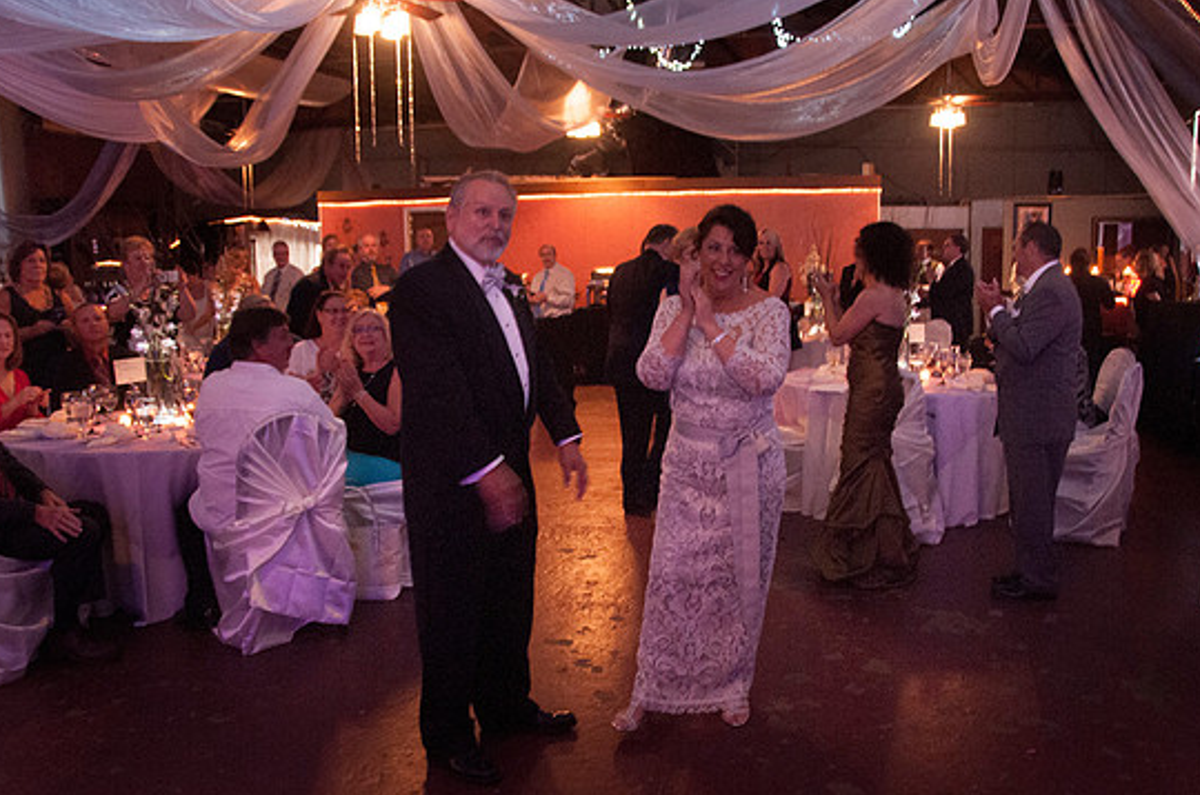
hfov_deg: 63.7
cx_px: 631
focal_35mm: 29
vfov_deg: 44.8
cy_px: 405
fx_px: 965
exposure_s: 1/30
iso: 2000
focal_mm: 18
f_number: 4
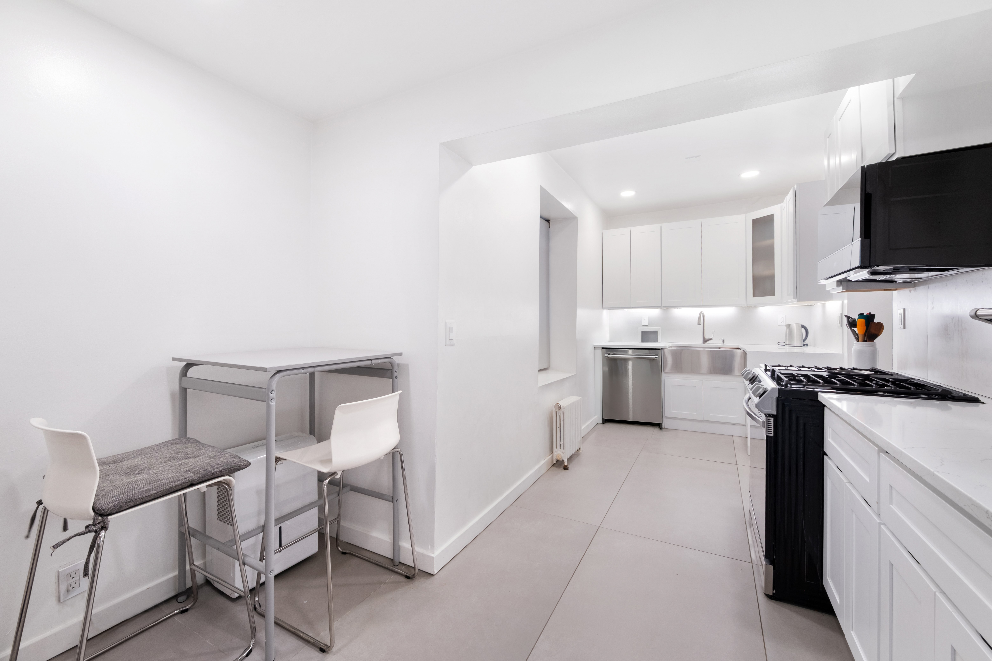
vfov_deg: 81.2
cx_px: 496
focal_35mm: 14
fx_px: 386
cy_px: 330
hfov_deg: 104.3
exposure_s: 1/2
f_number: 9
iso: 320
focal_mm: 9.2
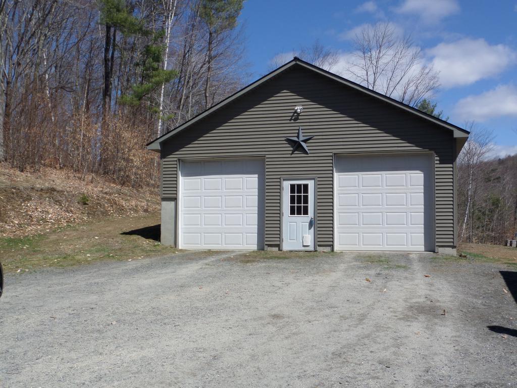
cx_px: 258
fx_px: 612
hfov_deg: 45.8
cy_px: 194
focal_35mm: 41
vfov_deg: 35.1
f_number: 4
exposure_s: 1/1000
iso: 100
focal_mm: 6.8
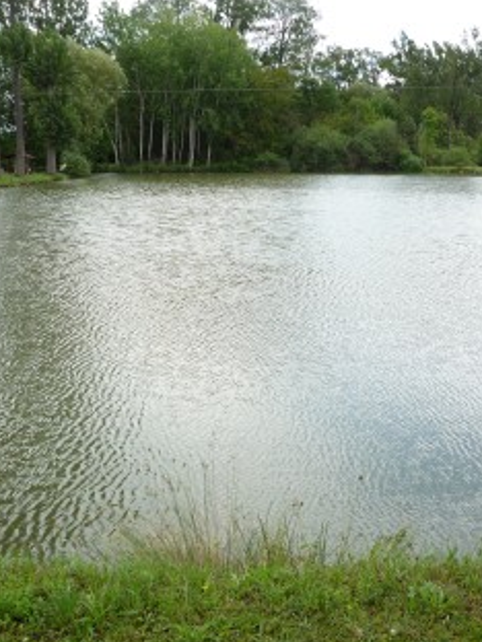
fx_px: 761
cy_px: 319
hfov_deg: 35.1
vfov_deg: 45.8
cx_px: 281
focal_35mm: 41
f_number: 4
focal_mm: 5.2
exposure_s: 1/250
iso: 100
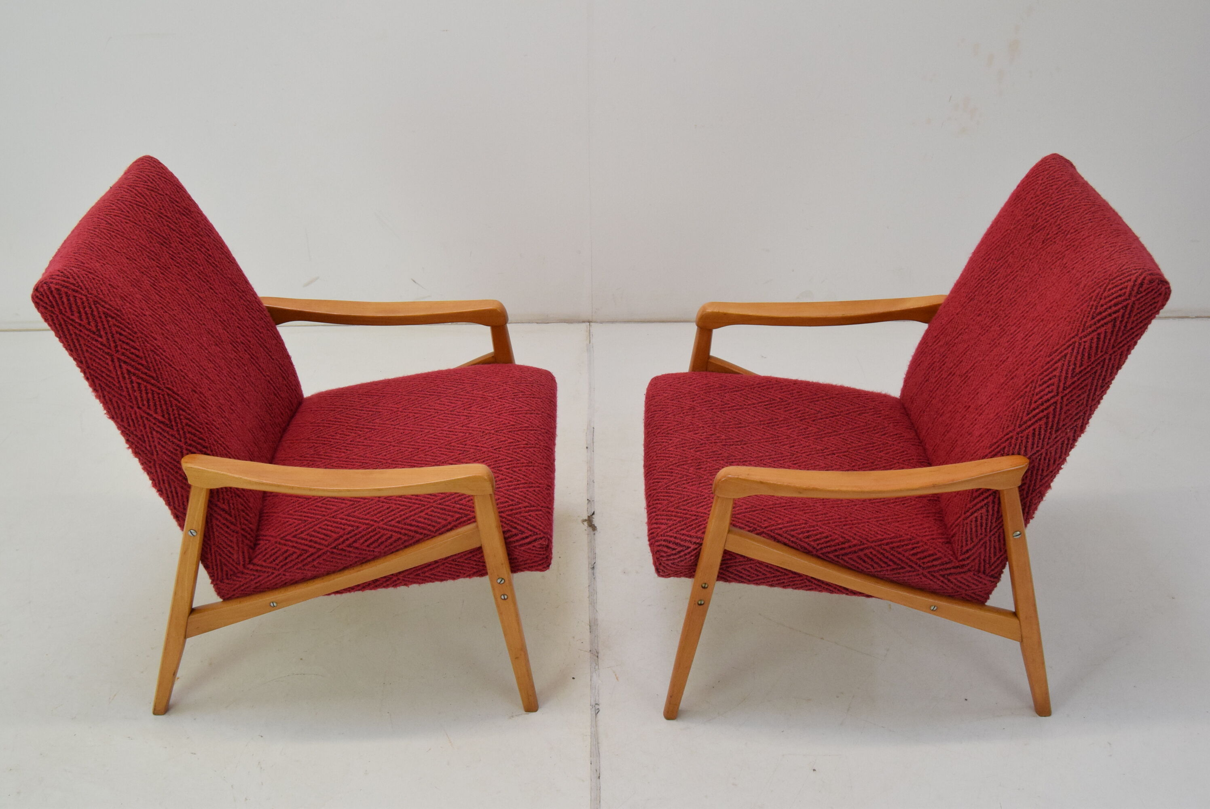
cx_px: 605
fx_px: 1211
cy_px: 404
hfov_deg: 53.1
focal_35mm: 36
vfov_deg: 36.9
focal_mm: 24
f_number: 7.1
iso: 1600
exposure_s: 1/200
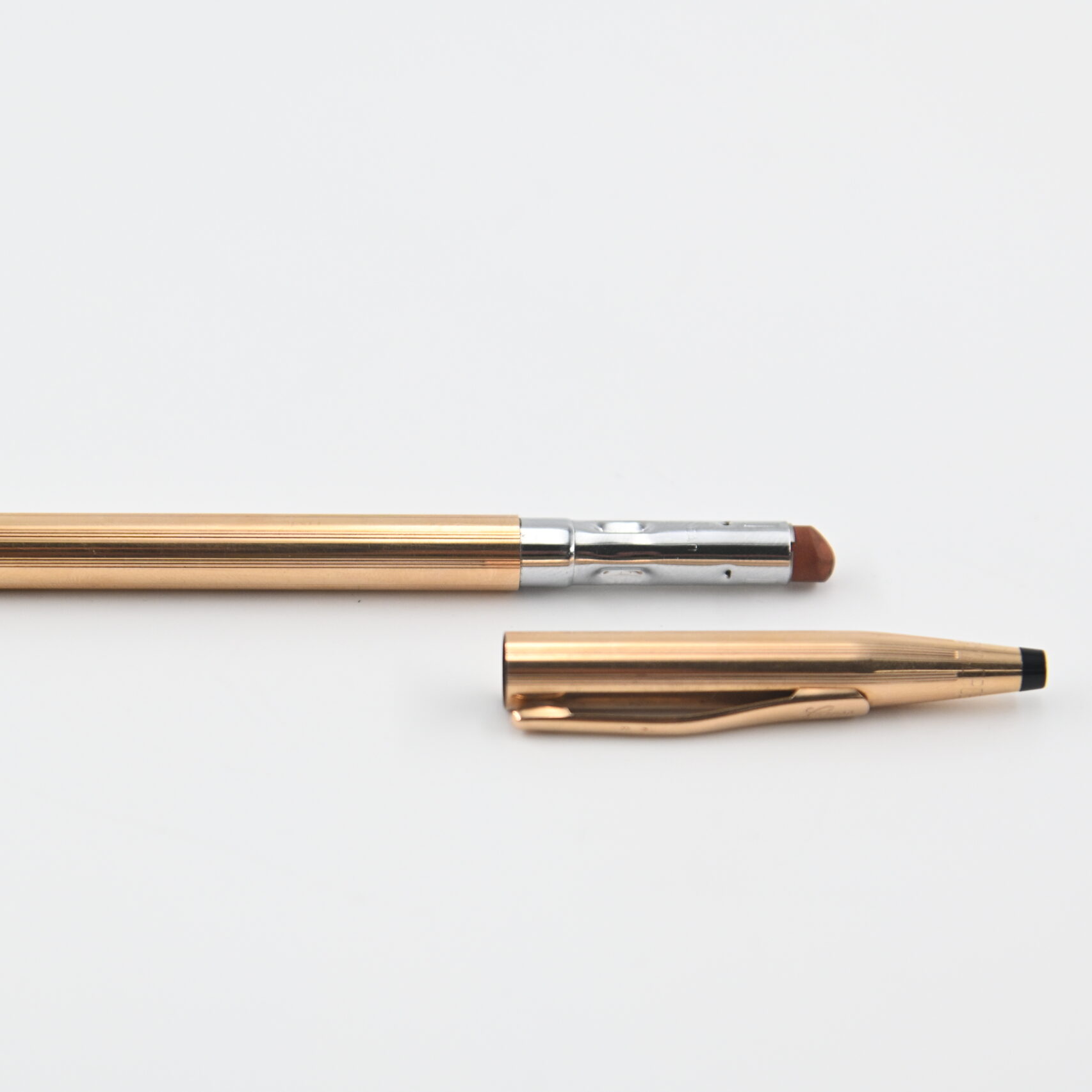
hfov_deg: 11.1
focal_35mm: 157
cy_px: 546
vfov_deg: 11.1
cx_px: 399
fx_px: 5603
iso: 400
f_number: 4.5
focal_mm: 82
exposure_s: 1/500
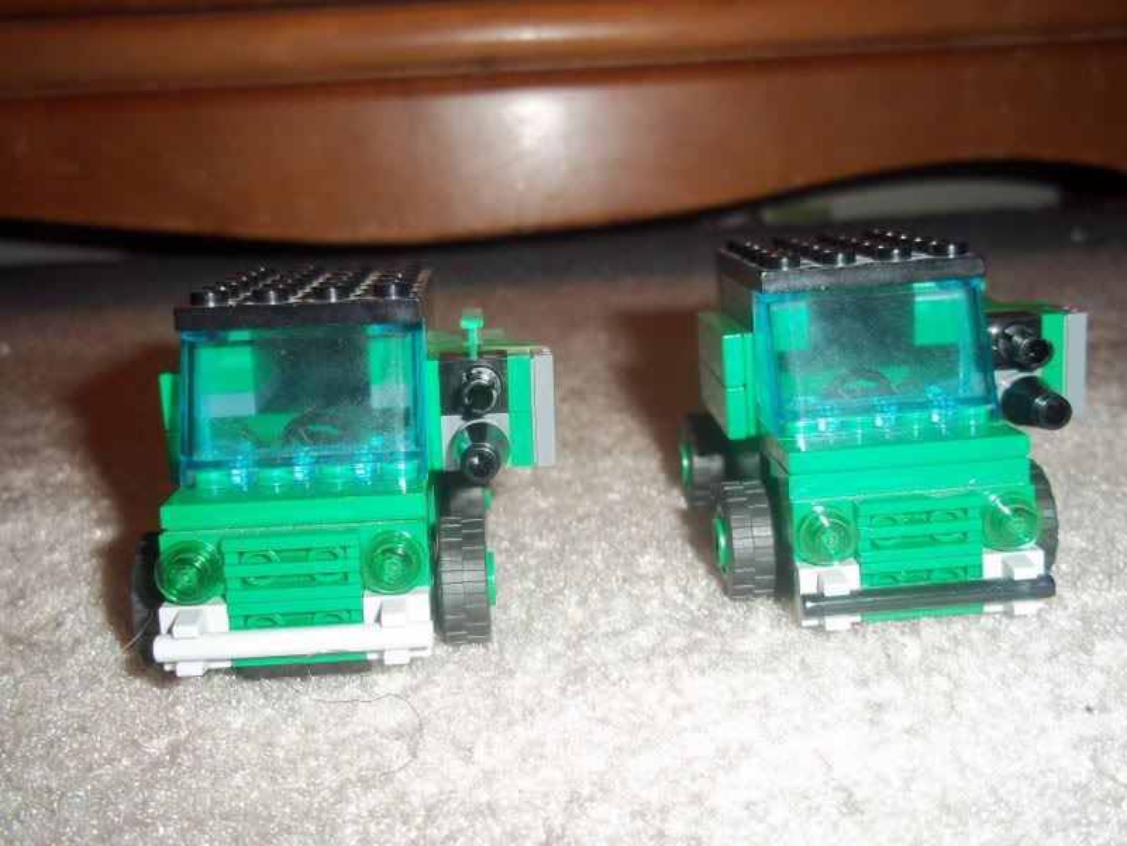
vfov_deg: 39.7
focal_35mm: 36
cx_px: 564
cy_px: 423
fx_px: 1172
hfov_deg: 51.4
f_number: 3.1
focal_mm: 6.5
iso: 80
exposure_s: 1/30
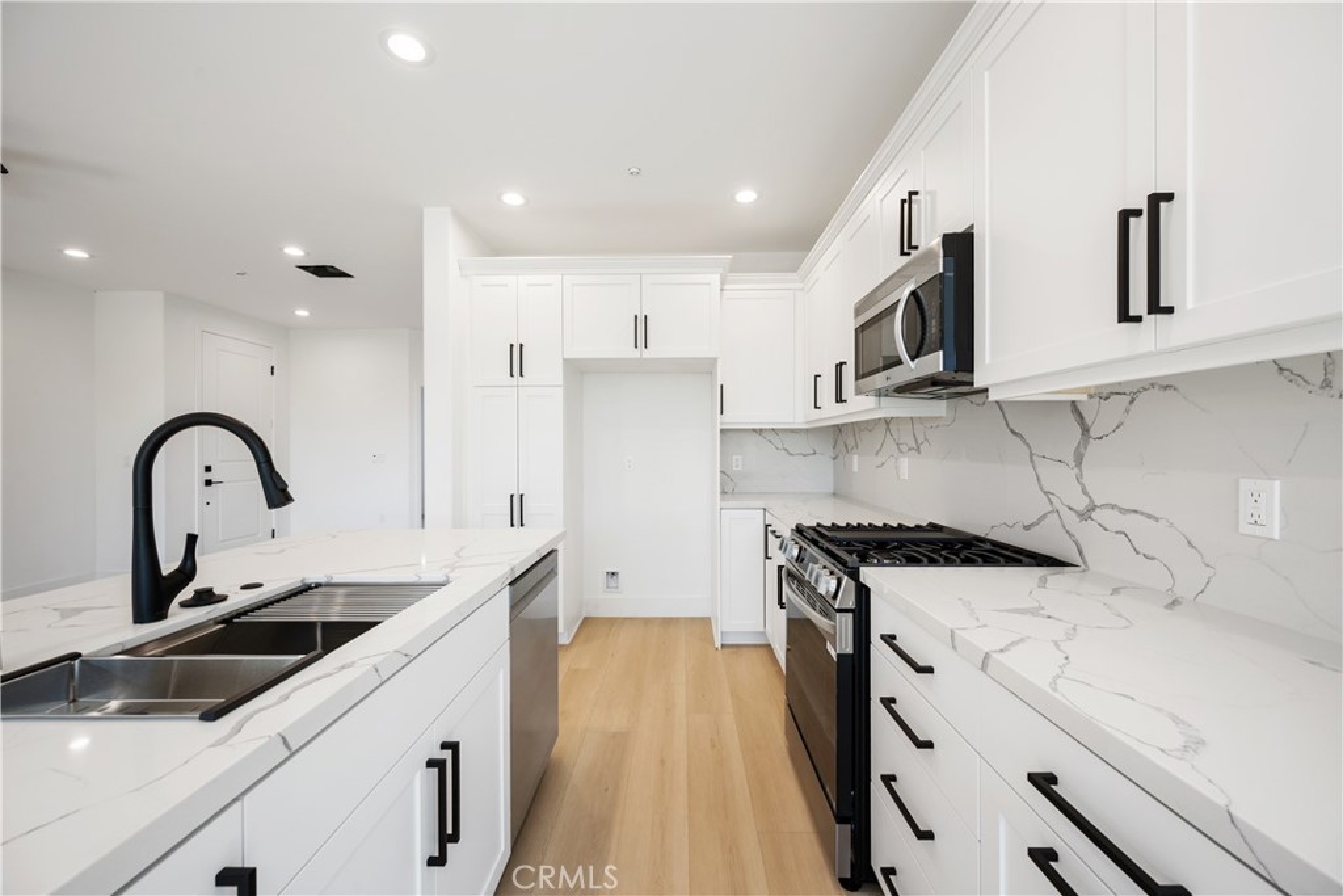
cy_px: 448
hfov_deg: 104.2
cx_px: 672
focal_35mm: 14
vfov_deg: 81.2
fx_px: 522
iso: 125
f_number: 8
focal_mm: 14
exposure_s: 1/25
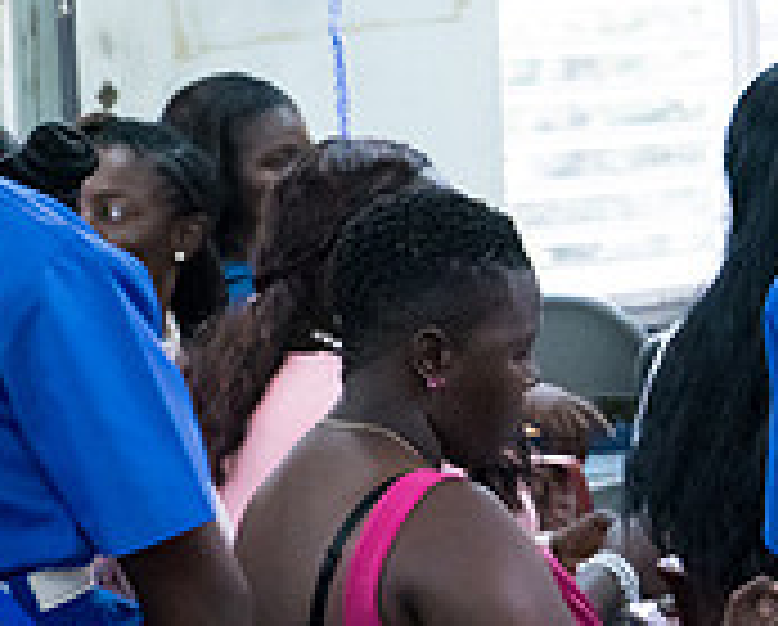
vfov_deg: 7.0
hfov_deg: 8.5
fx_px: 5074
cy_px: 313
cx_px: 1237
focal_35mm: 220
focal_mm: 70
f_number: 6.3
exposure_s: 1/200
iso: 20000
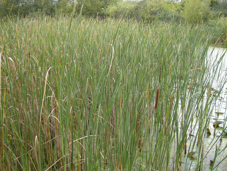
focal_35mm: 35
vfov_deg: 40.7
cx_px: 114
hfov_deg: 52.6
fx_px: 230
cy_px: 86
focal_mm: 7.5
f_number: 2.7
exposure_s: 1/56
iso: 68
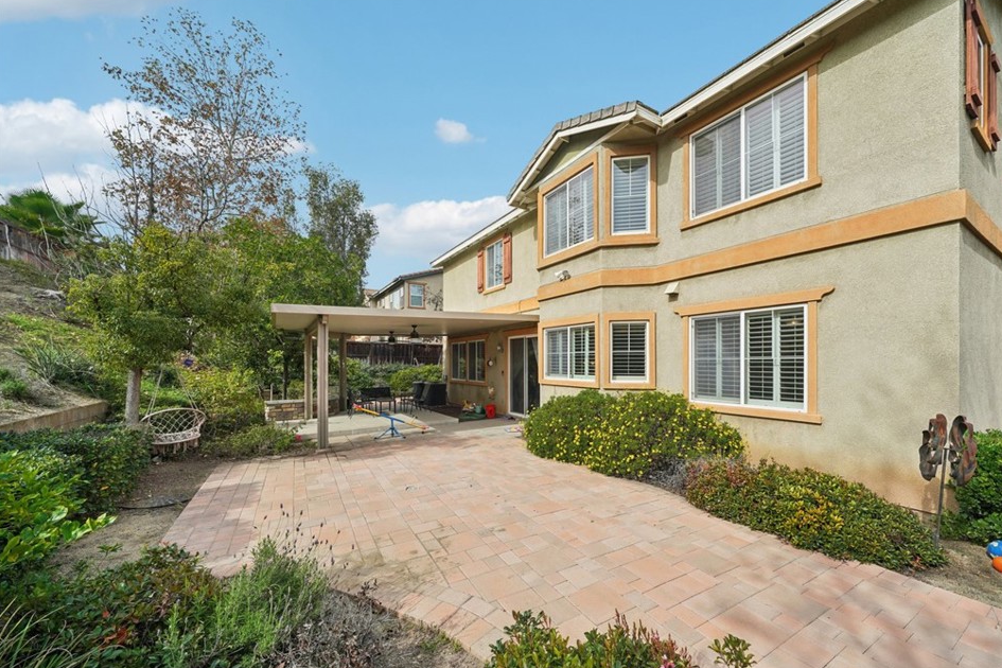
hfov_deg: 108.1
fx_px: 362
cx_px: 539
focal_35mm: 13
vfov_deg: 85.4
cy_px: 346
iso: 100
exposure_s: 1/200
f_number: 8
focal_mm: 12
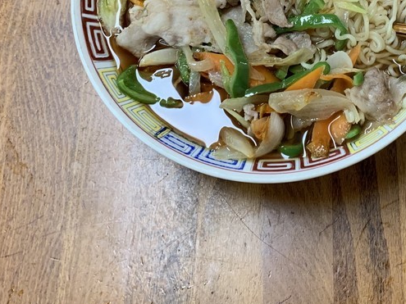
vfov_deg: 22.3
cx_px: 344
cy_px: -11
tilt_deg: -68.7
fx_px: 739
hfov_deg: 29.8
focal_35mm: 63
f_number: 1.8
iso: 200
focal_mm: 4.25
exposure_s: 1/50
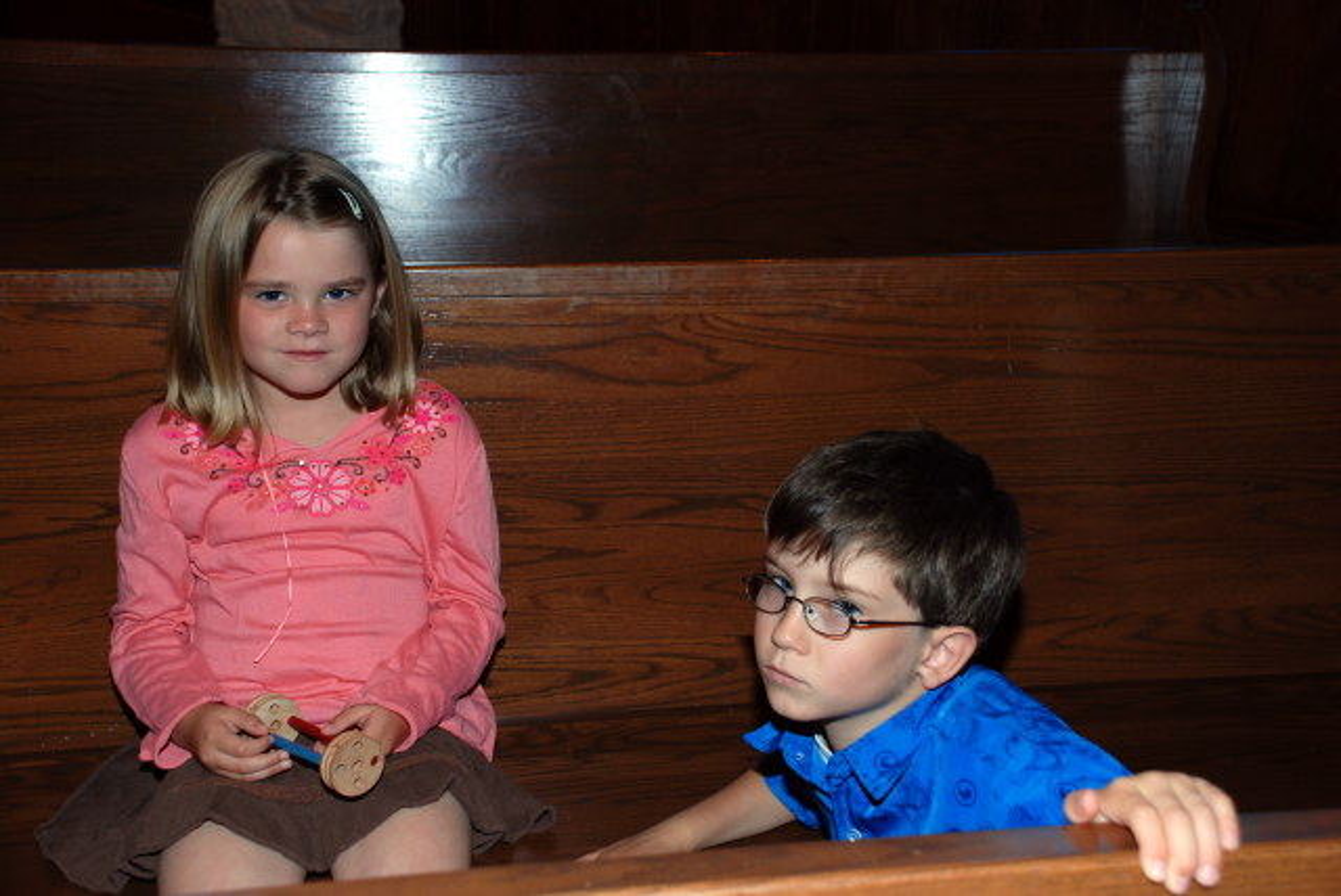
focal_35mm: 46
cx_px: 670
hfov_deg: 42.3
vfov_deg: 29.0
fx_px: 1734
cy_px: 448
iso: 200
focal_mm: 31
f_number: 4.2
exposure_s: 1/60
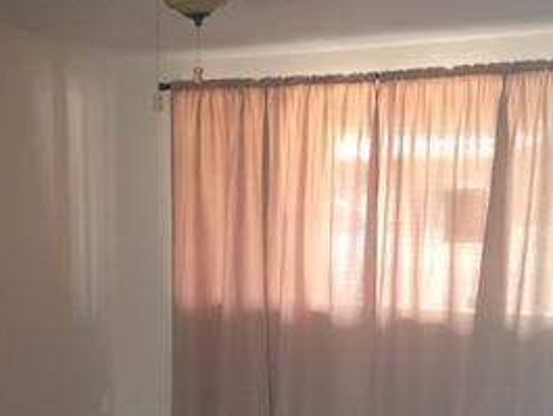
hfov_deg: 27.5
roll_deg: -0.3
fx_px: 1119
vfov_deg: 20.6
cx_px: 157
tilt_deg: -9.4
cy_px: 370
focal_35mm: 70
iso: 64
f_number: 2.2
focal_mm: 4.15
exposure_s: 1/15
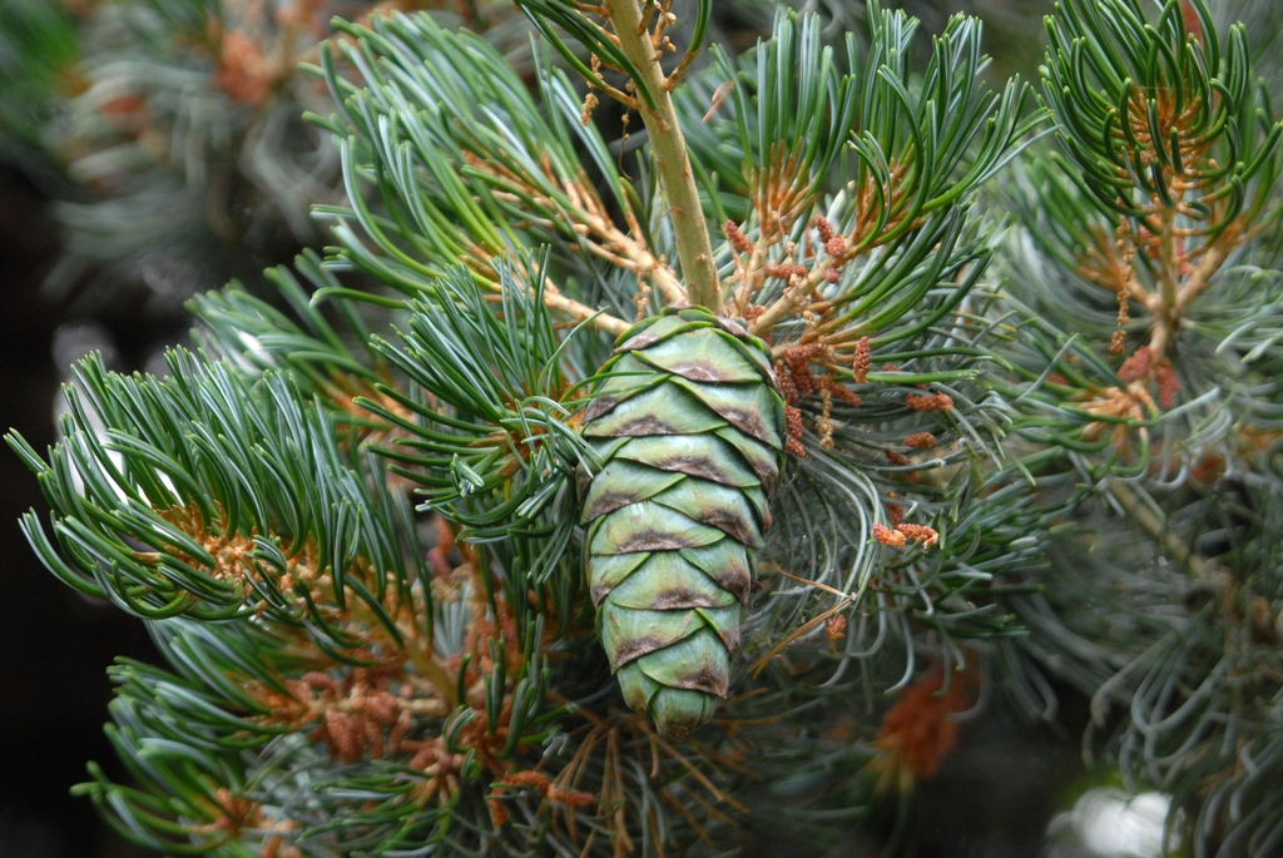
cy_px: 429
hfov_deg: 17.5
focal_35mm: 117
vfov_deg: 11.7
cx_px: 642
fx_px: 4174
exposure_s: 1/90
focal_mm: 78
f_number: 5
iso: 400
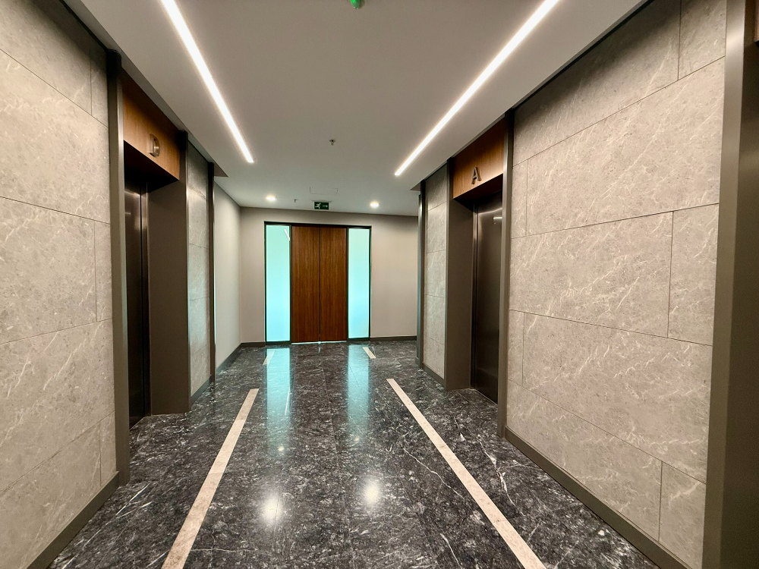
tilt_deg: -0.9
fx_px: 307
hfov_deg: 102.1
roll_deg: -0.1
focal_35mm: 14
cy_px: 284
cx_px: 380
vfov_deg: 85.7
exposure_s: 1/50
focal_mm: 2.22
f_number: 2.2
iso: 320
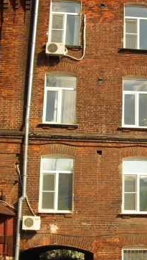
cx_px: 165
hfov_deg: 16.9
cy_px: 151
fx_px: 478
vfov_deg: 30.5
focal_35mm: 69
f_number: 7.8
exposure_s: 1/125
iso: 64
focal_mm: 6.3
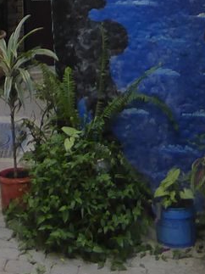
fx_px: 980
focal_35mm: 124
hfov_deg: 11.7
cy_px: -344
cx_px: -52
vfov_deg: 12.9
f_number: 3.3
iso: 125
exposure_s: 1/60
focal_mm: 4.3
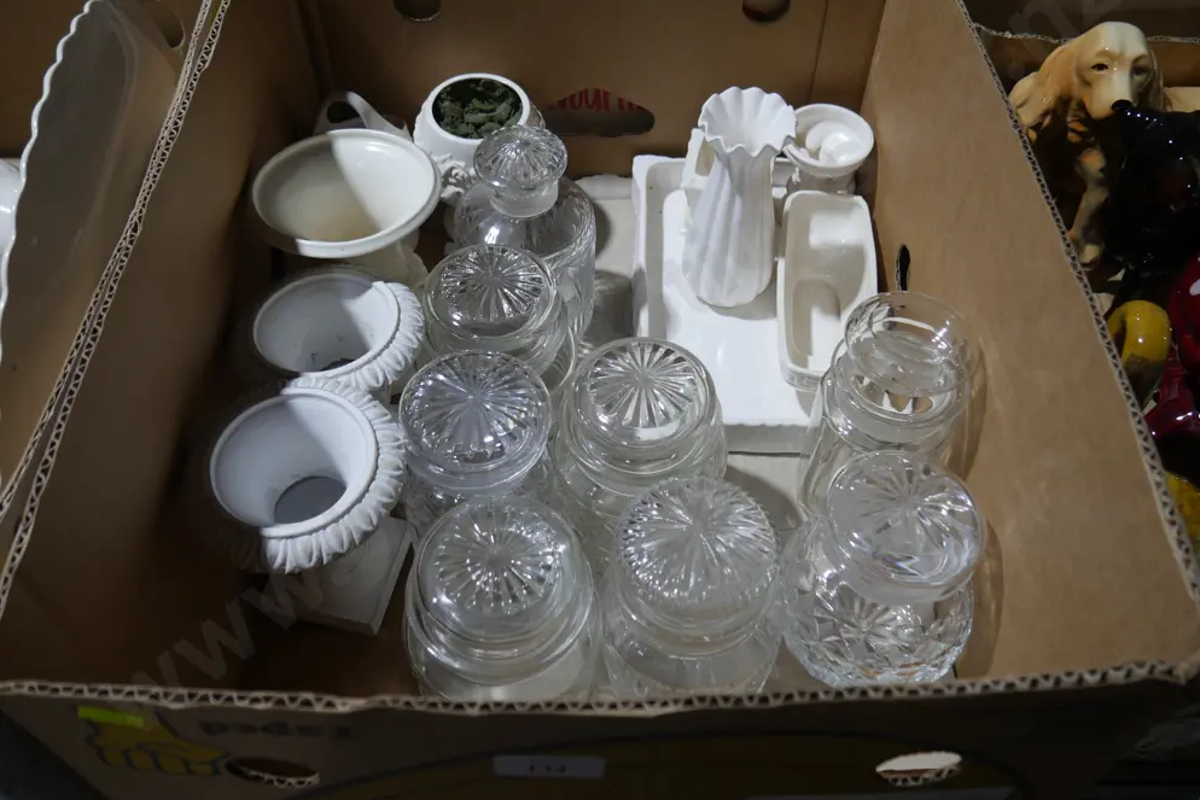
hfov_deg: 61.9
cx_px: 611
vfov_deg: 43.5
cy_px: 349
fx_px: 1000
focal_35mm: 30
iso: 200
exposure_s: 1/100
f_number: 3.5
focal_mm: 14
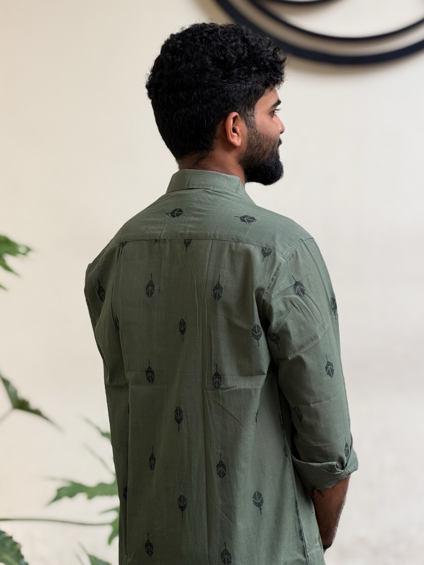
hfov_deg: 14.8
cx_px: 212
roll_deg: -0.4
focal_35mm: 100
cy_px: 282
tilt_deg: -3.3
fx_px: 1633
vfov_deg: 19.6
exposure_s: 1/121
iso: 50
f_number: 2.8
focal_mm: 16.89
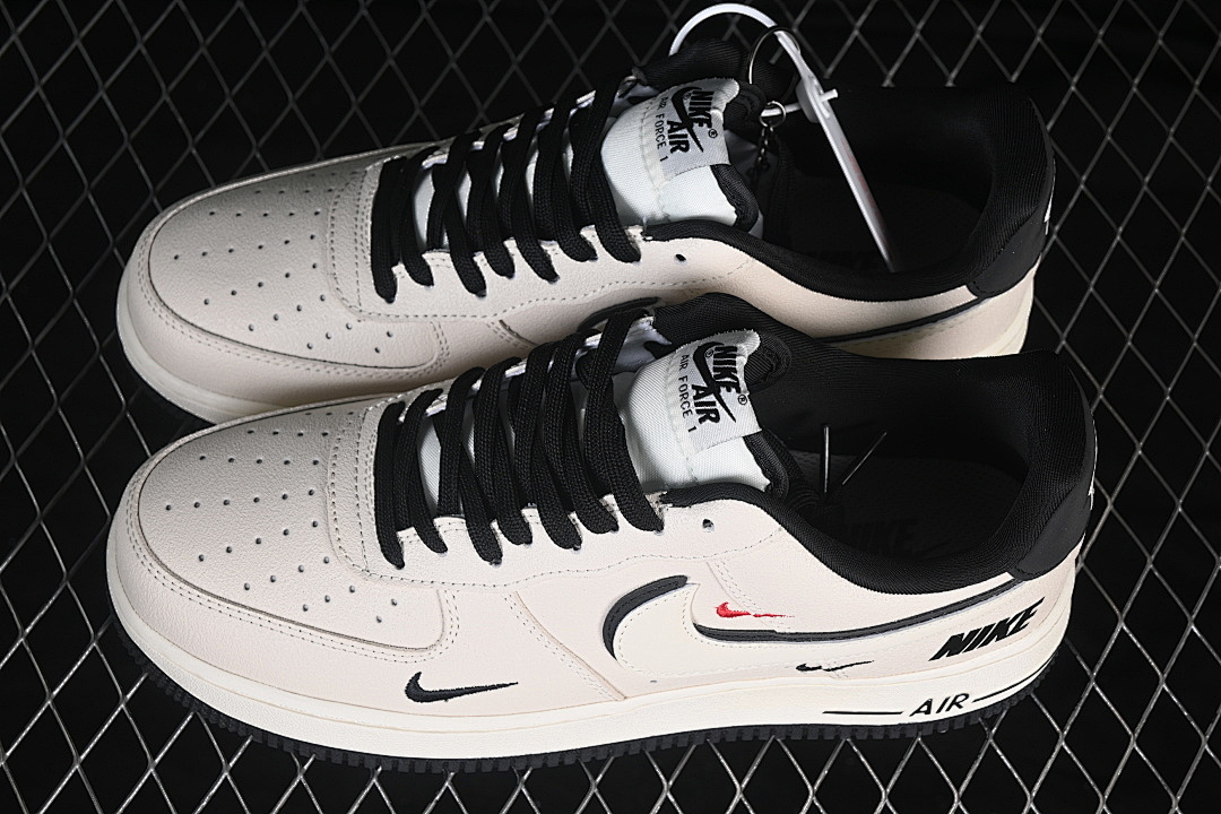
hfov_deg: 27.0
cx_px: 610
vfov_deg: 18.2
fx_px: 2544
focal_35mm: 75
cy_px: 407
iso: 160
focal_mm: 50
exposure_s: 1/80
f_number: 7.1
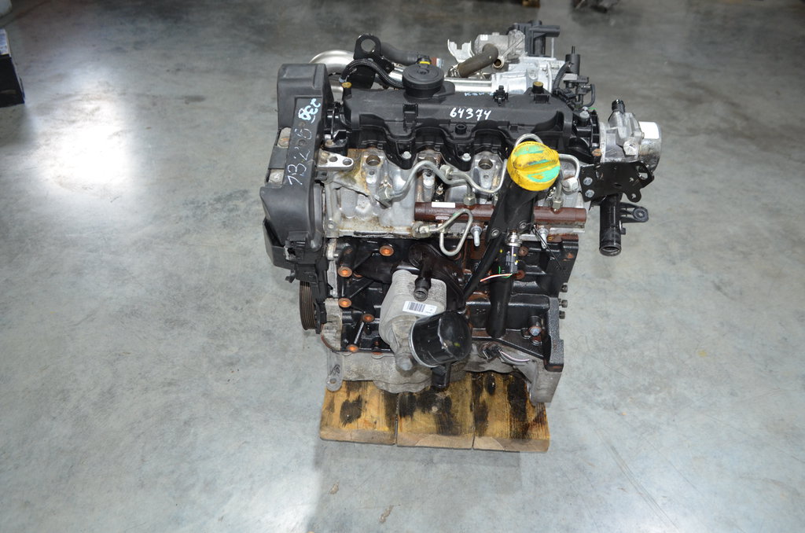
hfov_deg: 67.5
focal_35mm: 27
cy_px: 266
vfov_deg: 47.7
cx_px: 402
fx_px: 602
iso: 800
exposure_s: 1/60
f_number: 3.5
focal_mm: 18
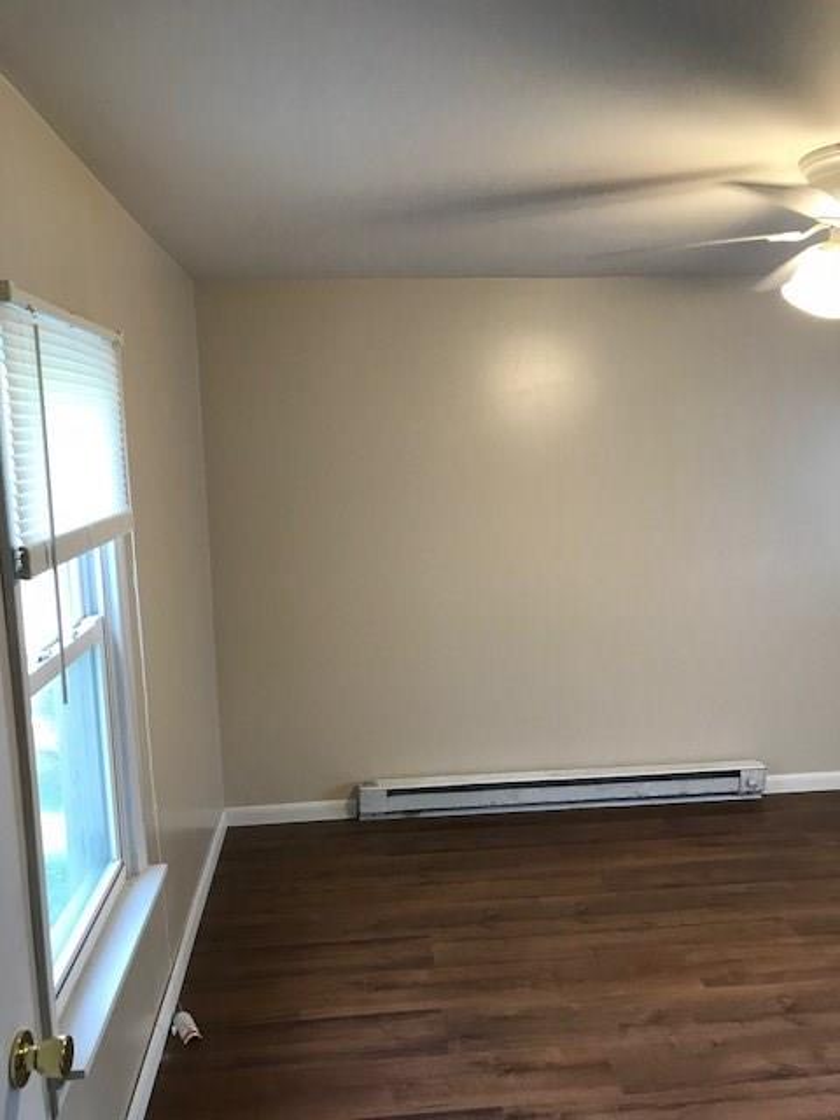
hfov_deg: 49.7
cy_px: 560
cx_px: 420
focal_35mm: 28
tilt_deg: -5.7
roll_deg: +1.2
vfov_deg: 63.4
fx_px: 906
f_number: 1.8
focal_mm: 3.99
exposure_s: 1/30
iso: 40
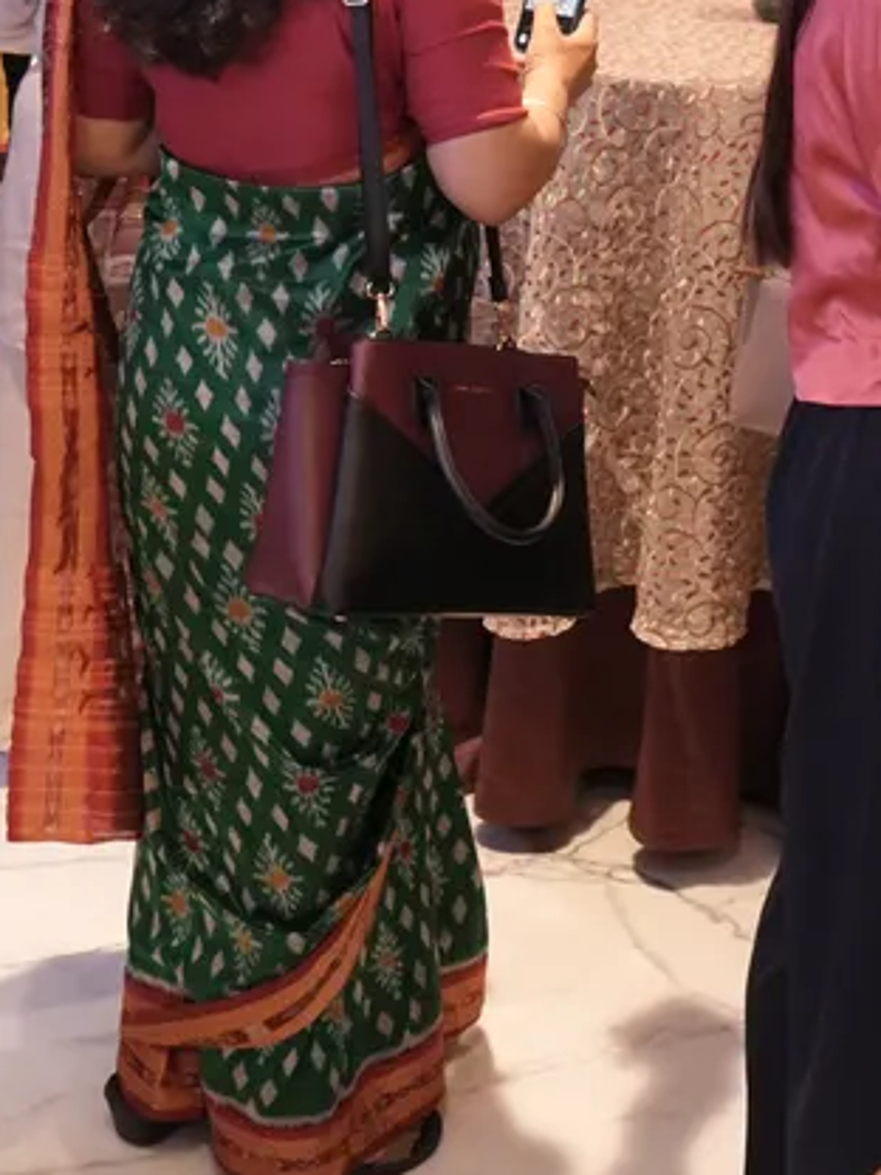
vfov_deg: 26.1
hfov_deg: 20.7
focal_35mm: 71
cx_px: 342
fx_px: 2409
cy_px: 24
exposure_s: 1/160
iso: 6400
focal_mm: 24
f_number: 4
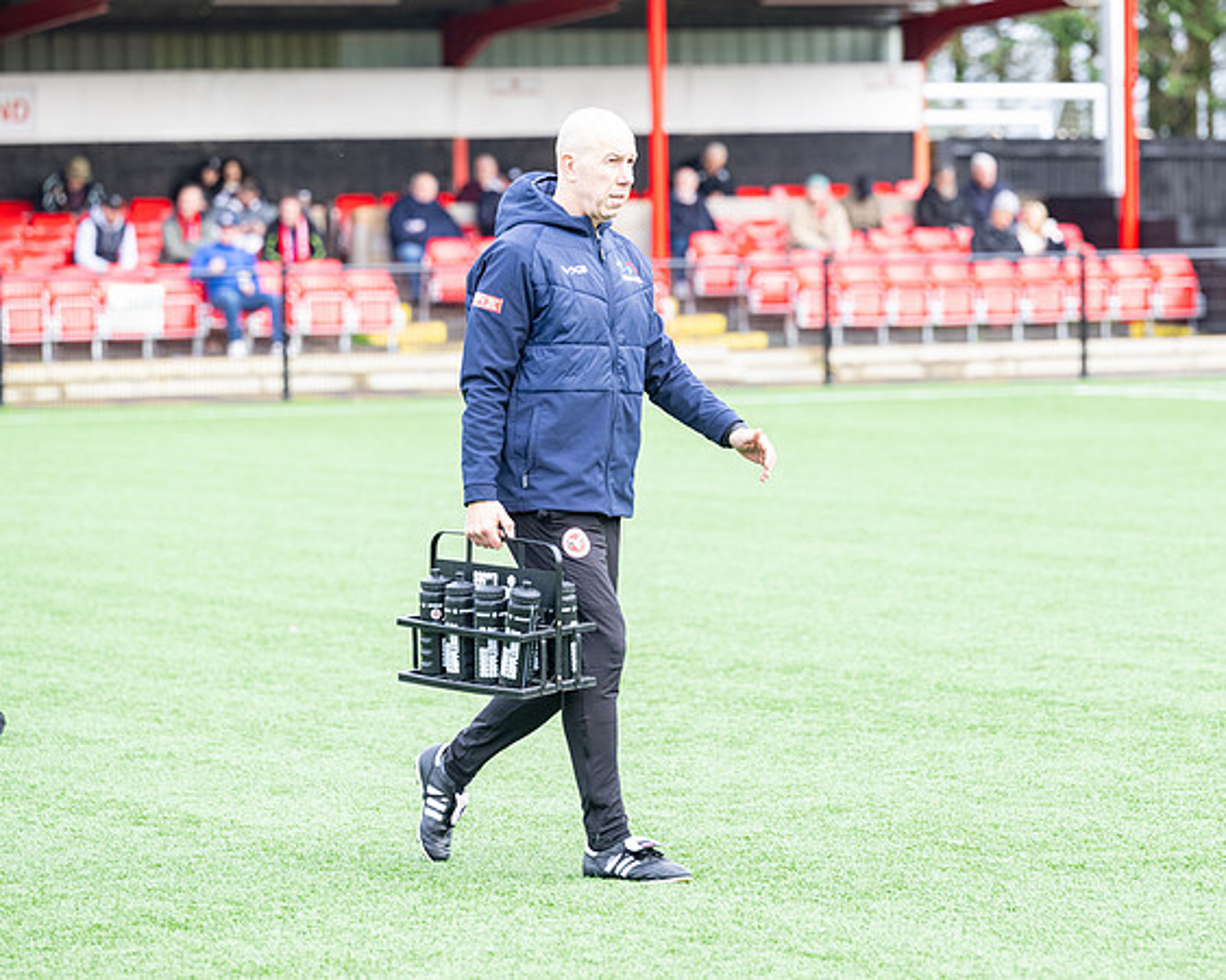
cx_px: 665
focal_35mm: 191
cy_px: 490
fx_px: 6944
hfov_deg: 10.1
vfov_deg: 8.1
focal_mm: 170
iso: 800
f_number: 4.5
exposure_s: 1/250
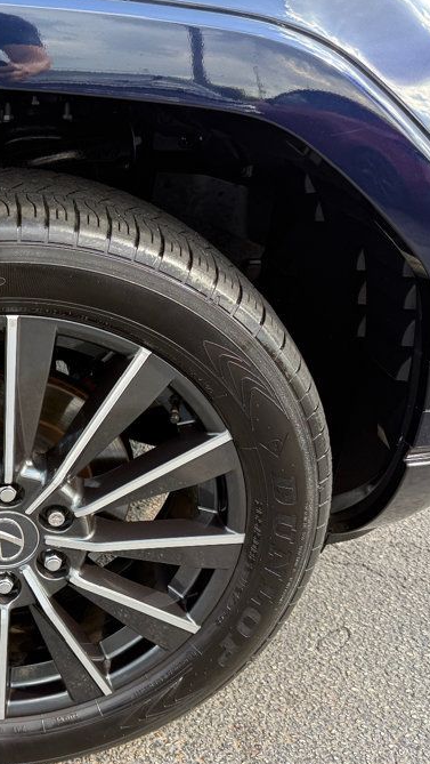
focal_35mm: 40
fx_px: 810
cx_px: 22
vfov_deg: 50.4
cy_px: 396
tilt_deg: -26.7
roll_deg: -3.6
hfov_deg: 28.3
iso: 100
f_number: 1.78
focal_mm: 6.76
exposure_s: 1/263
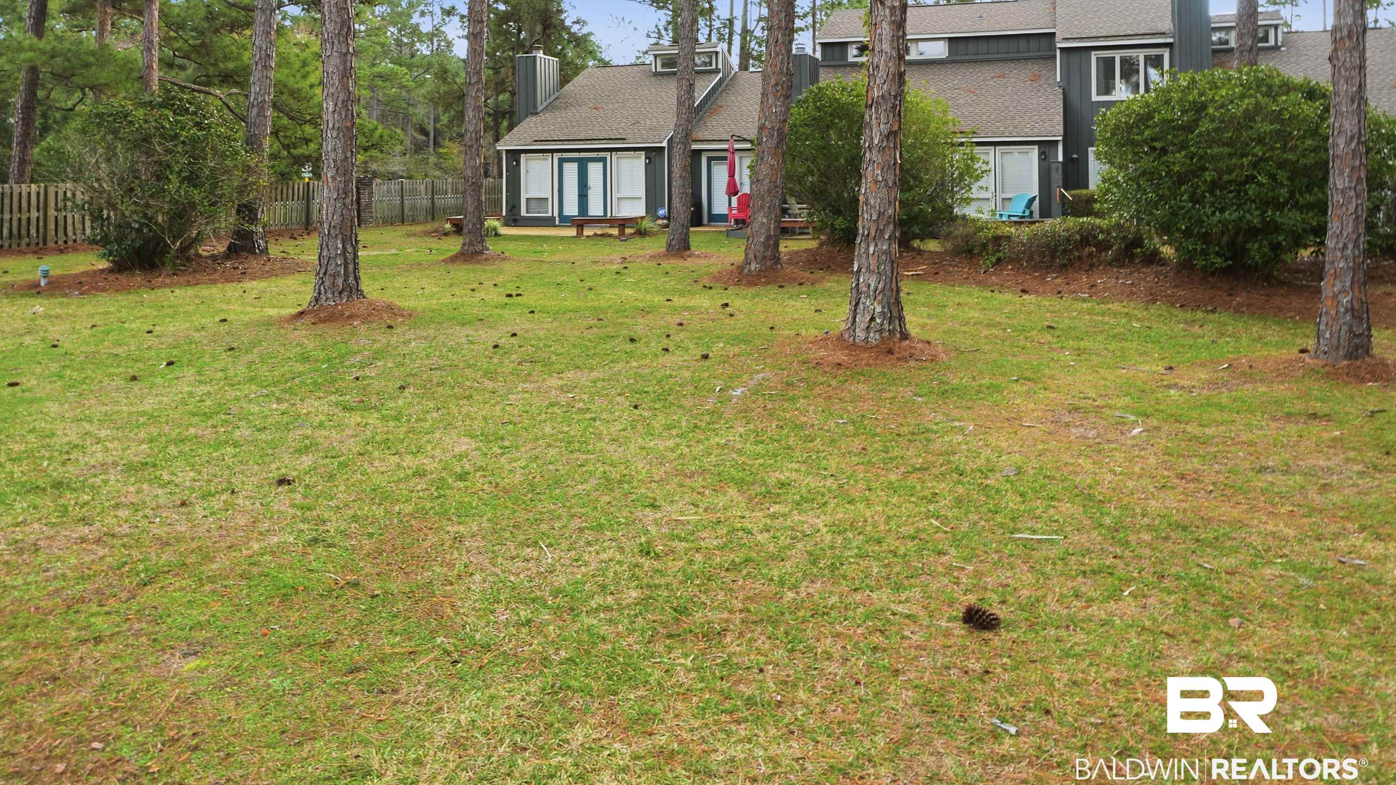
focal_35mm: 26
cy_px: 353
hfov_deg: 71.9
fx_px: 962
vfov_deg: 44.3
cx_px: 680
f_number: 8
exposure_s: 1/10
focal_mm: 16
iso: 100
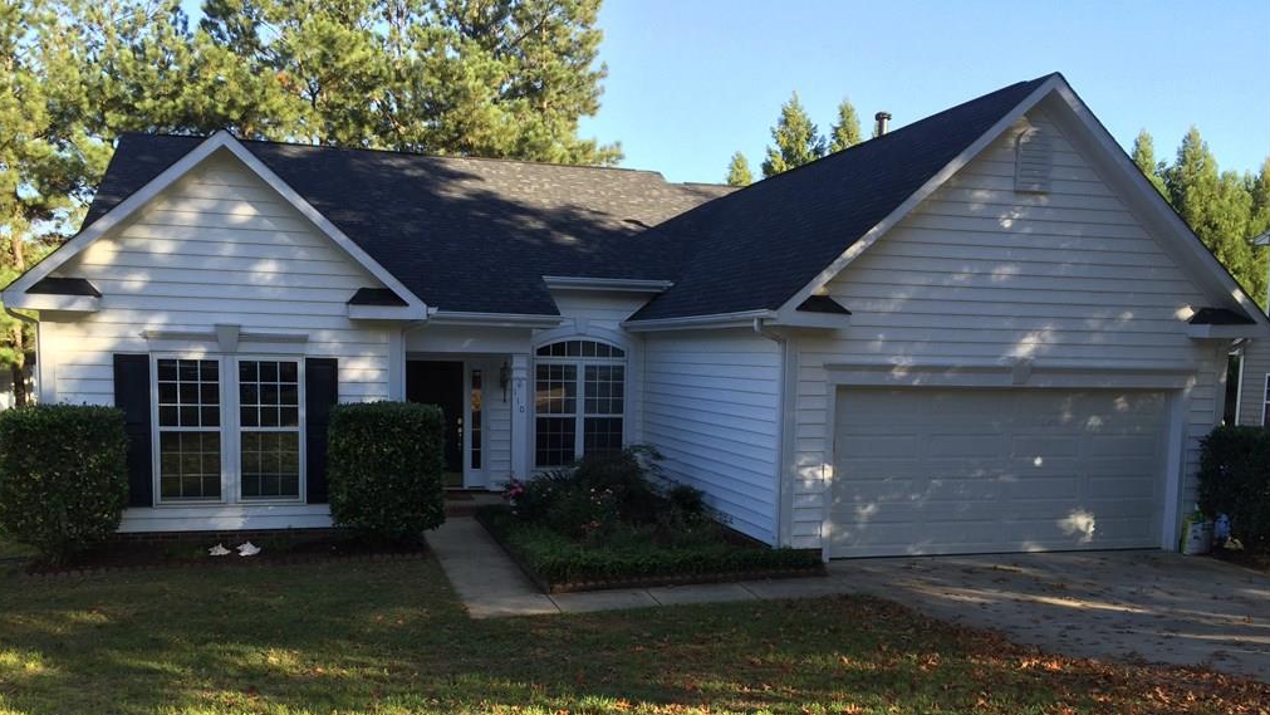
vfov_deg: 36.4
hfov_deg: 61.0
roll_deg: -2.0
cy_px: 462
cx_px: 631
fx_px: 1078
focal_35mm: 32
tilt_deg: -4.9
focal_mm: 4.15
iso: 32
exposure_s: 1/373
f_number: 2.2
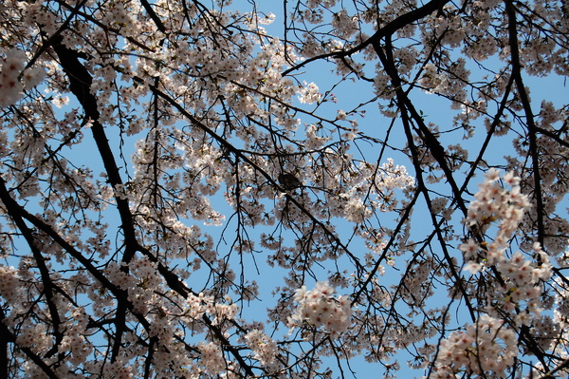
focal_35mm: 82
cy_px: 190
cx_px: 284
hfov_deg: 24.6
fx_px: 1303
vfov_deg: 16.5
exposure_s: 1/320
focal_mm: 55
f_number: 9
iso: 200
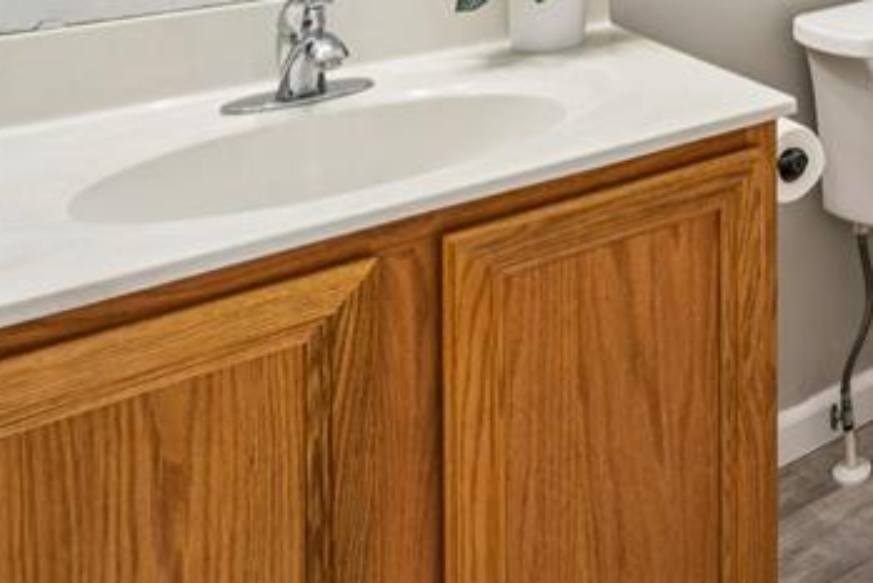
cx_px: 1143
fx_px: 1131
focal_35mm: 47
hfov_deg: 31.9
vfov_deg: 23.9
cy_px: -248
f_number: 13
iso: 320
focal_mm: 15.9
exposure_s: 1/2.5
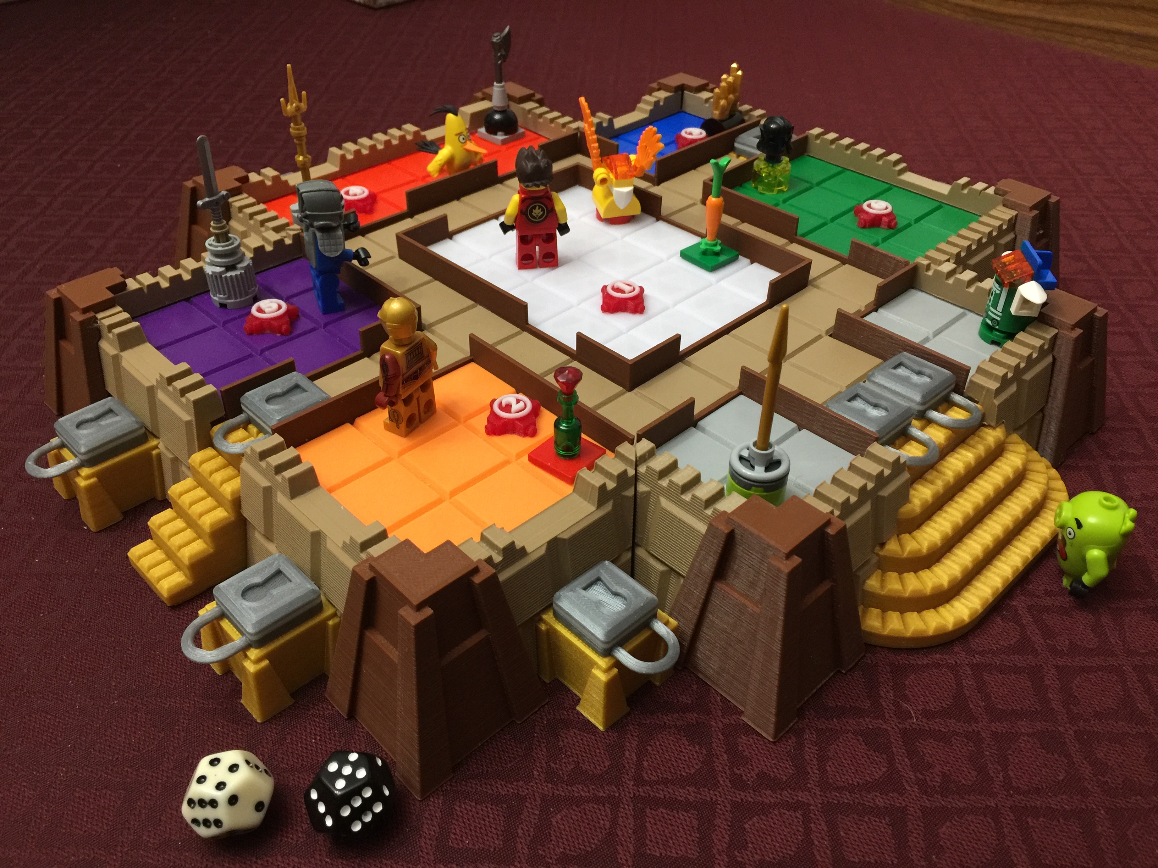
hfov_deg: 61.7
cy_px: 434
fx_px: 970
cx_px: 579
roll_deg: +0.1
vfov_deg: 48.2
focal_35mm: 29
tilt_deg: -37.3
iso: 100
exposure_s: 1/15
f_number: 2.2
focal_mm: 4.15
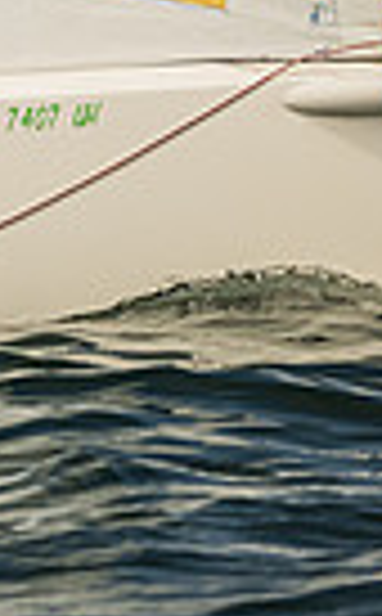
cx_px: -768
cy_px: -119
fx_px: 14501
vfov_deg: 2.4
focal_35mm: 866
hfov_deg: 1.5
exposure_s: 1/4000
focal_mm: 200
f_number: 5
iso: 200
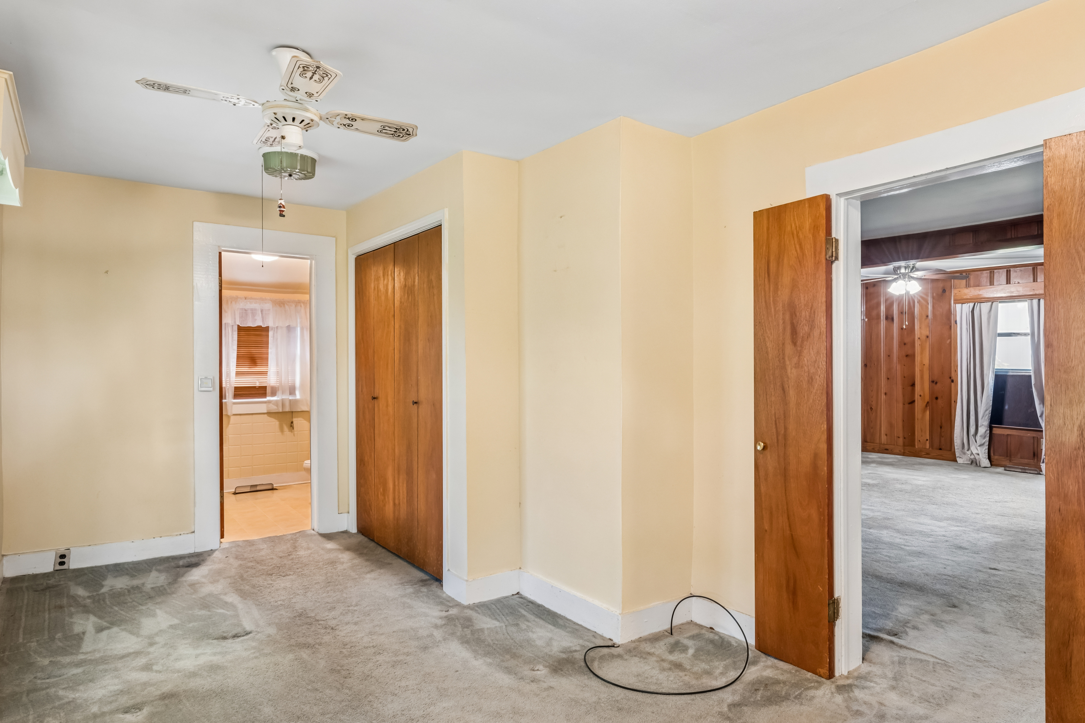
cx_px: 602
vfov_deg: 57.2
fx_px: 663
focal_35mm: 22
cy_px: 363
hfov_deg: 78.3
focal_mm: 16
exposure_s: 1
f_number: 13
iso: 400
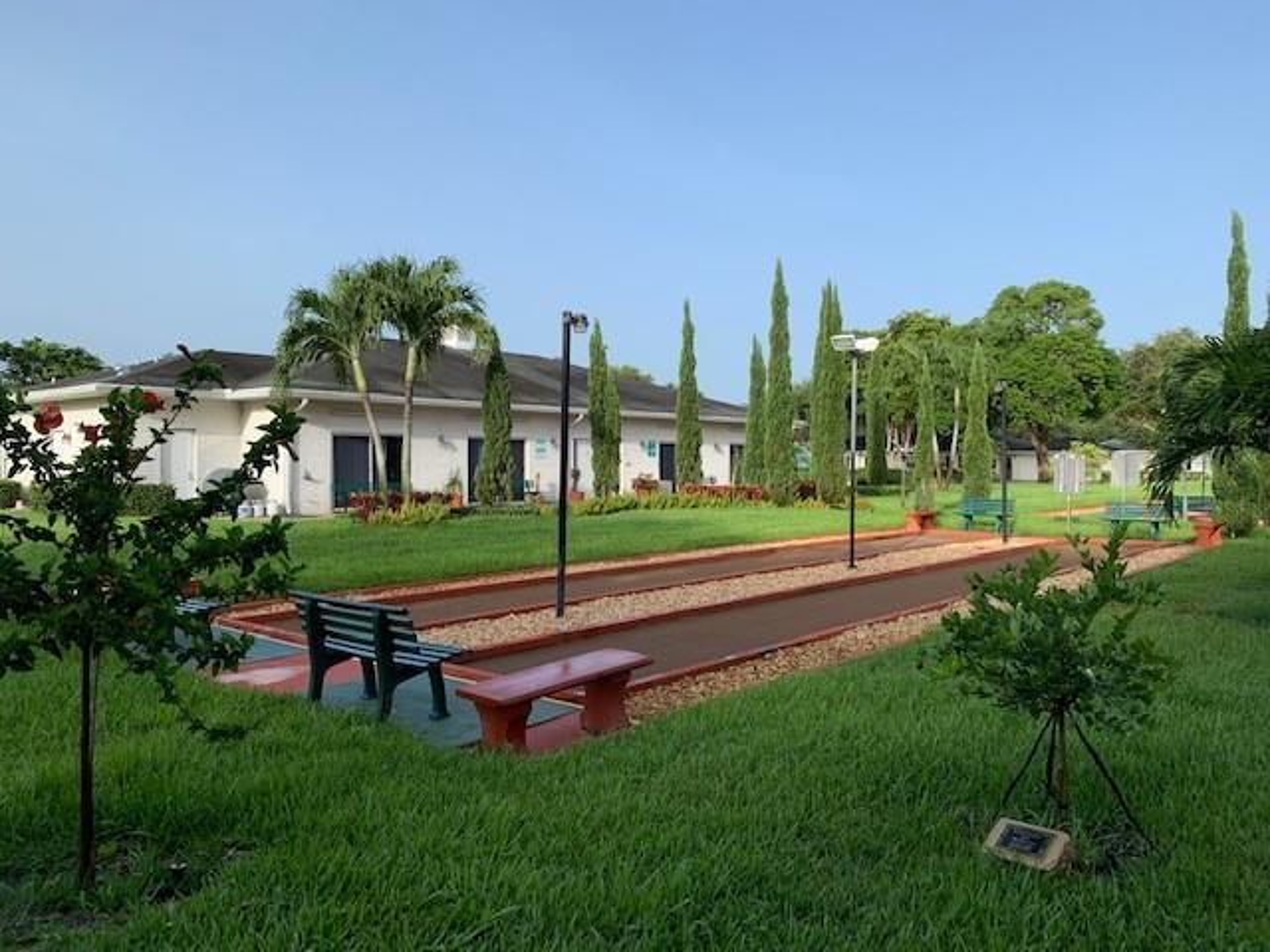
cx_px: 635
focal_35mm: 26
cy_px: 476
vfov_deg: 53.1
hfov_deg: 67.3
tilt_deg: -0.8
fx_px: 954
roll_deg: +0.9
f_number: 1.8
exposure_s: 1/1190
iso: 25
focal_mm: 4.25
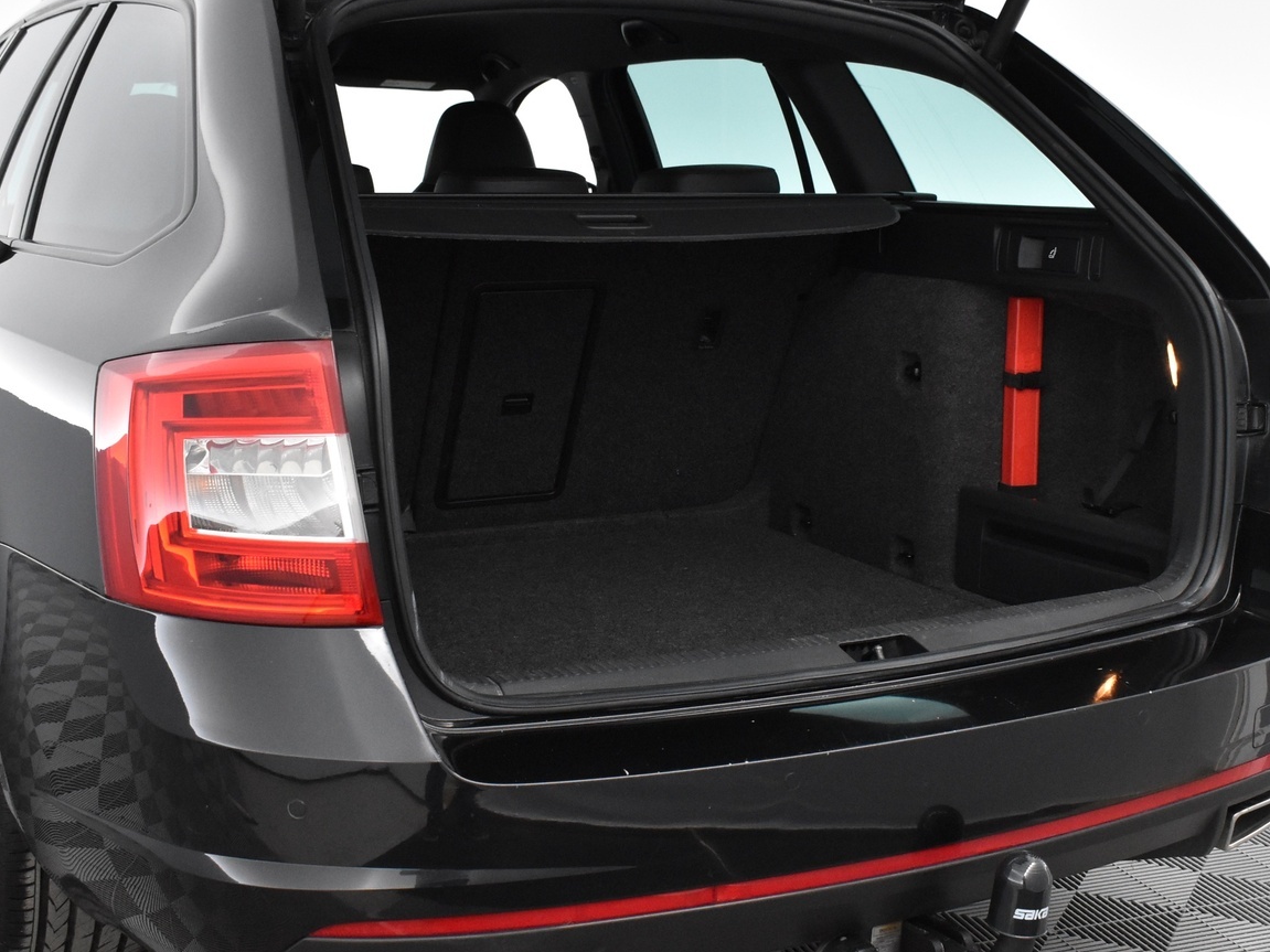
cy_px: 460
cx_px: 663
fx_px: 1712
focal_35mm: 47
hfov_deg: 40.7
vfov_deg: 31.1
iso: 3200
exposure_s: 1/100
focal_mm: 23
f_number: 5
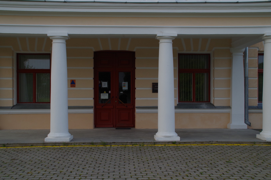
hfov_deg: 40.4
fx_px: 368
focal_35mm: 49
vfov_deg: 27.4
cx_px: 136
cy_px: 90
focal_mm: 33
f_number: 11
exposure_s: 1/100
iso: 250
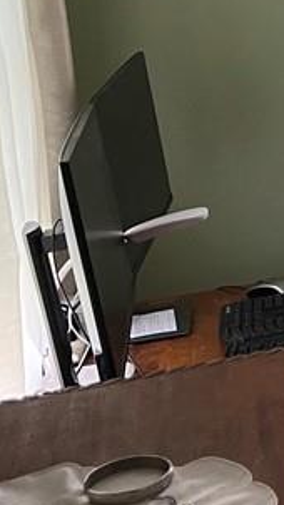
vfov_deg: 21.9
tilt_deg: -9.0
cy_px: 85
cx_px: 760
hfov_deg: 10.3
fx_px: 1284
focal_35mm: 96
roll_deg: +3.0
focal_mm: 5.1
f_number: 1.6
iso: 200
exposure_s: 1/60
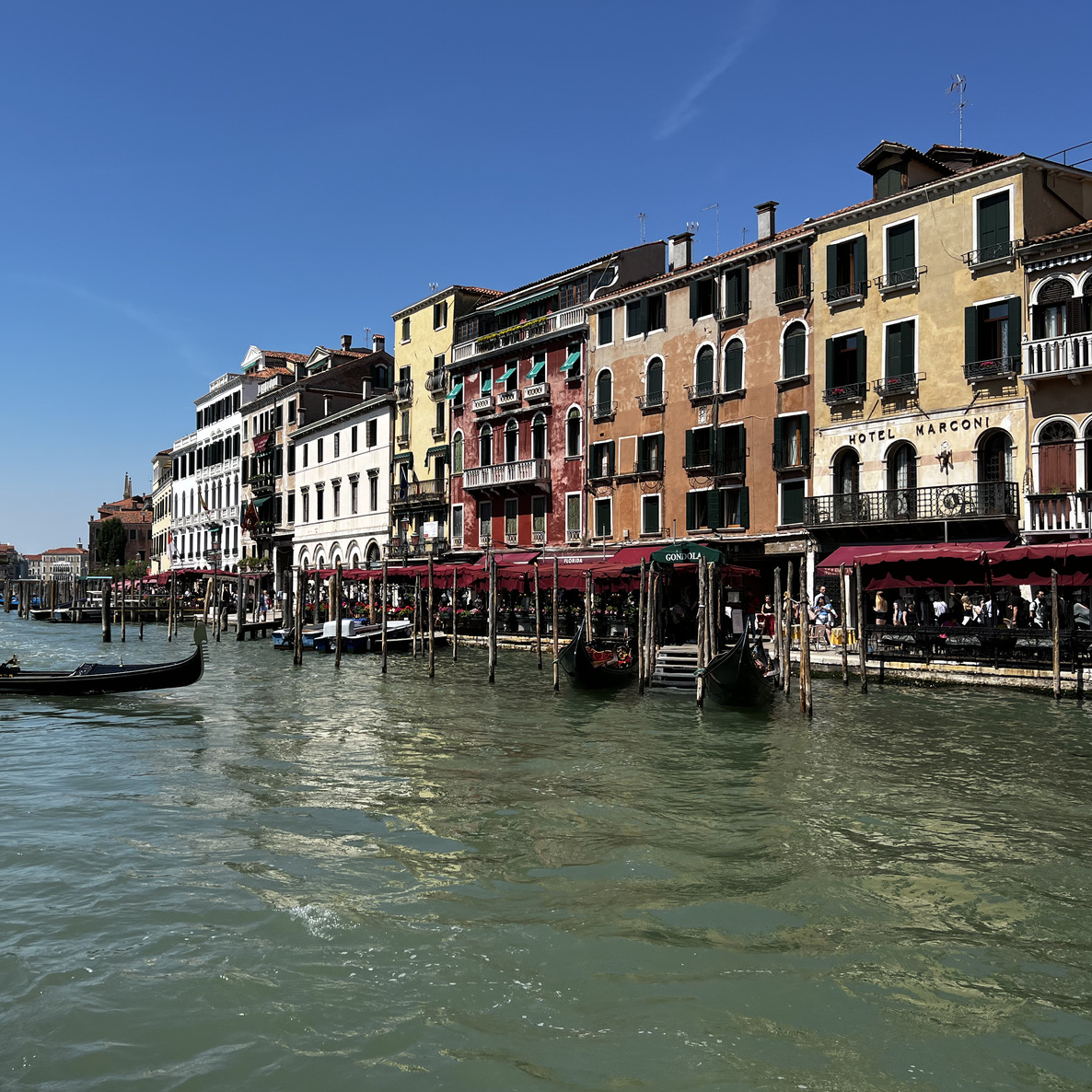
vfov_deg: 52.5
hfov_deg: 52.4
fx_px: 1106
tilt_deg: +1.6
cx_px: 470
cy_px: 548
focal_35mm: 31
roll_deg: -0.5
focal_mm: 5.7
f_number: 1.5
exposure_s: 1/5076
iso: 50
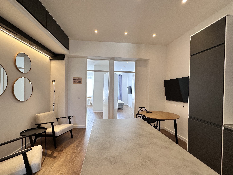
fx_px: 108
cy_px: 92
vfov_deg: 78.1
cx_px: 117
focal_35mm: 16
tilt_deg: -0.5
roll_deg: -1.1
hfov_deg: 94.5
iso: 80
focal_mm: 2.22
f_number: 2.2
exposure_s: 1/100
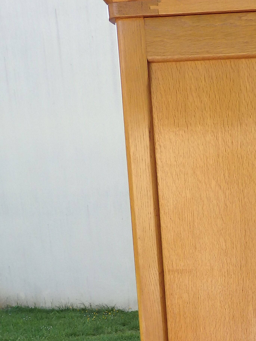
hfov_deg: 21.9
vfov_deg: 28.5
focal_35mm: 63
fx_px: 621
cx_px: 290
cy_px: 352
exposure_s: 1/250
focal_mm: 4.5
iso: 125
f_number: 3
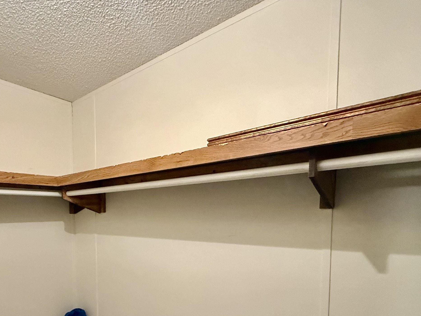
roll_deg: -0.6
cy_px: 234
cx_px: 137
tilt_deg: -3.7
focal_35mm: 23
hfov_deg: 71.6
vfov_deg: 56.2
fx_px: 280
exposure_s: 1/60
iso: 800
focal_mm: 2.22
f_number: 2.2
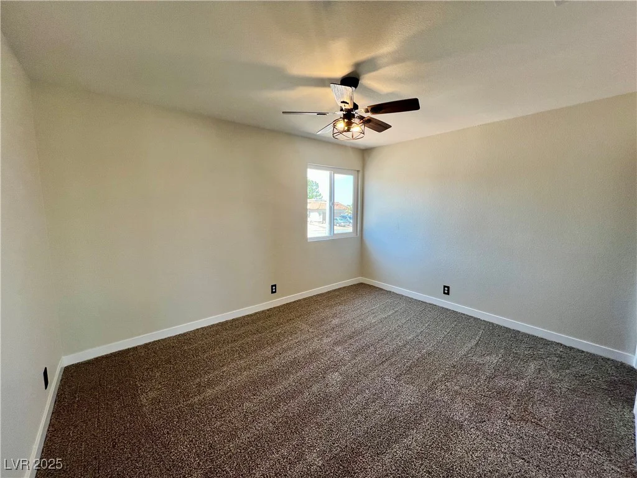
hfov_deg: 106.2
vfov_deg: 89.9
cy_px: 239
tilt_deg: -7.2
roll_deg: +0.3
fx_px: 239
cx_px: 318
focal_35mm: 13
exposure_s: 1/120
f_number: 1.8
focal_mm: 1.57
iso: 80
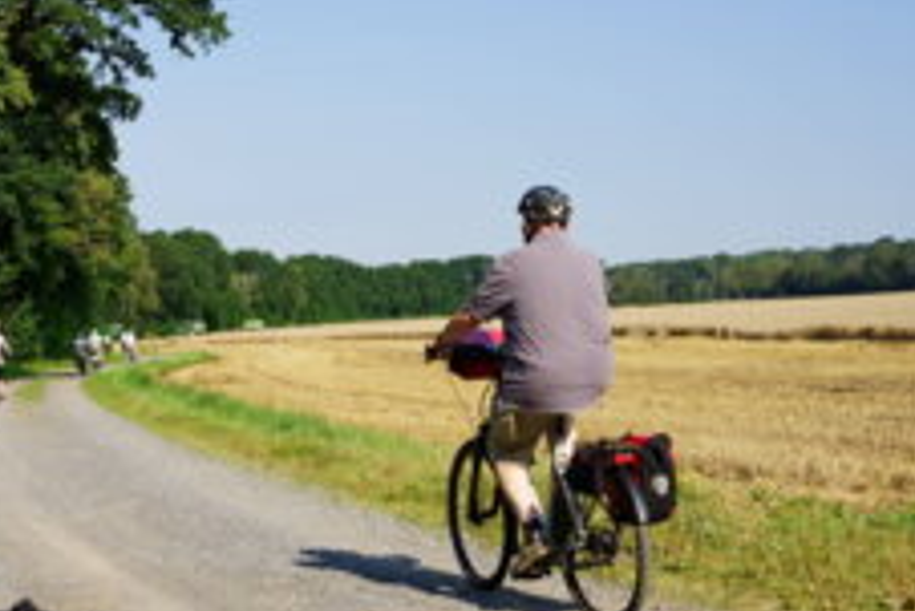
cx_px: 259
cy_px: 342
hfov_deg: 31.9
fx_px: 1577
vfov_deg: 21.9
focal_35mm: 62
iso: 100
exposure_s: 1/400
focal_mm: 35
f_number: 6.3
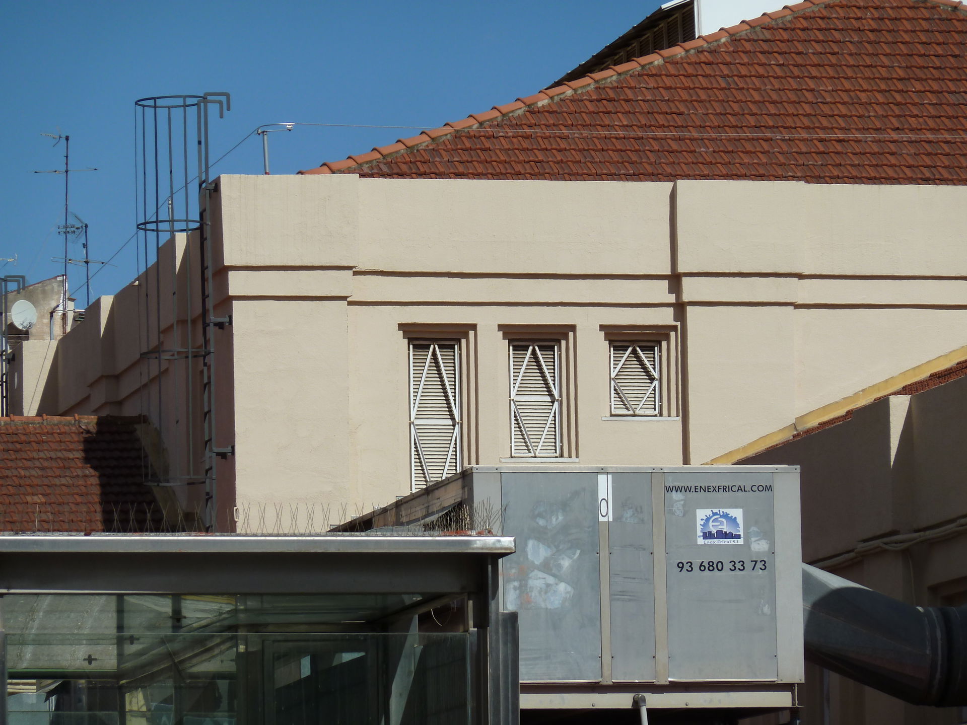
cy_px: 362
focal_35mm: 242
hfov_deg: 8.2
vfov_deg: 6.1
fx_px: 6760
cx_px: 484
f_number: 5.6
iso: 80
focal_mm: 39.7
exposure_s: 1/800
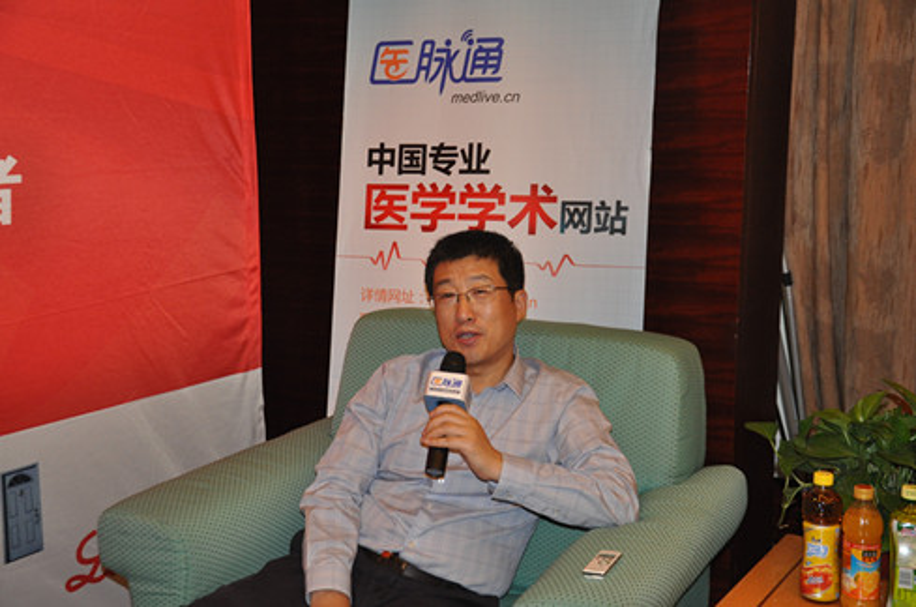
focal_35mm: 51
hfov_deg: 39.0
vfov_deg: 26.4
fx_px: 1295
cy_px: 304
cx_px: 458
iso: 800
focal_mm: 34
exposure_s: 1/60
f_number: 4.2
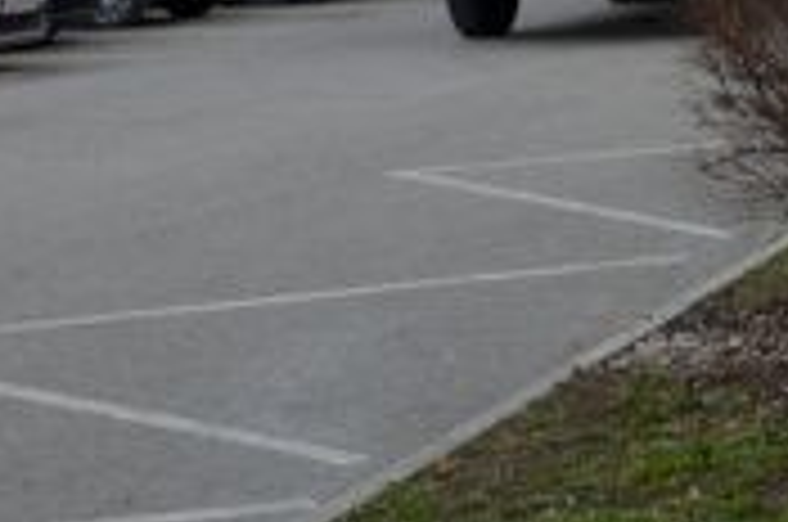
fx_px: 3168
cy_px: -162
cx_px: 1054
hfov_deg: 13.6
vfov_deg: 9.3
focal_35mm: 145
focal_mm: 26
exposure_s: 1/250
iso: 160
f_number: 8
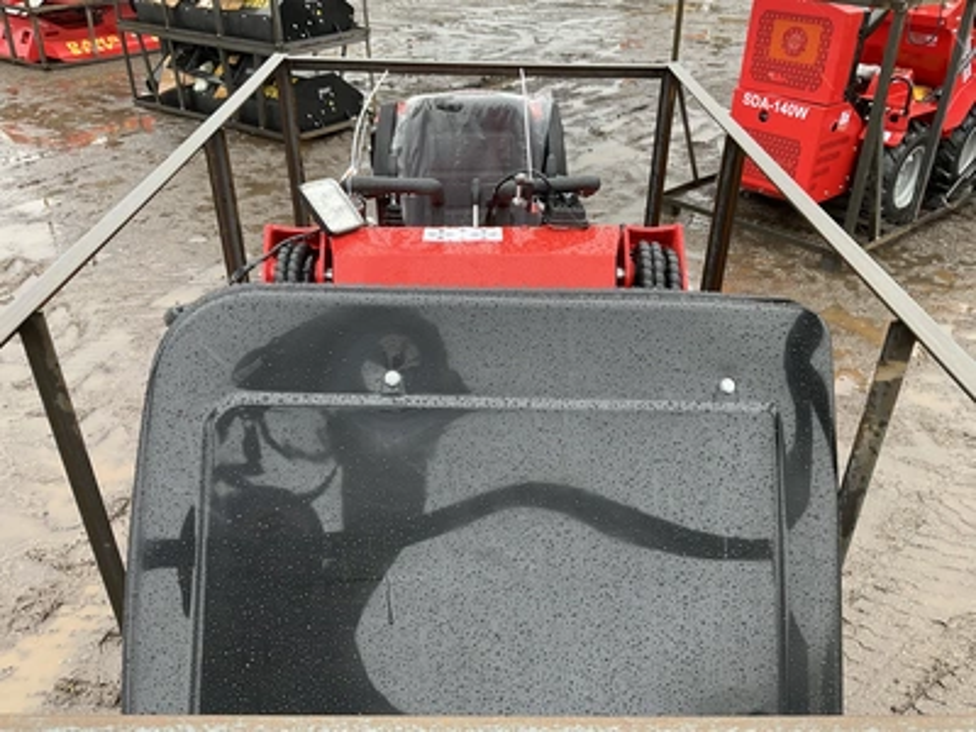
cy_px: 366
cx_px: 488
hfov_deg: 61.7
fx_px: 818
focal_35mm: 29
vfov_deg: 48.2
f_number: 1.8
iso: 25
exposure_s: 1/122
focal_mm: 3
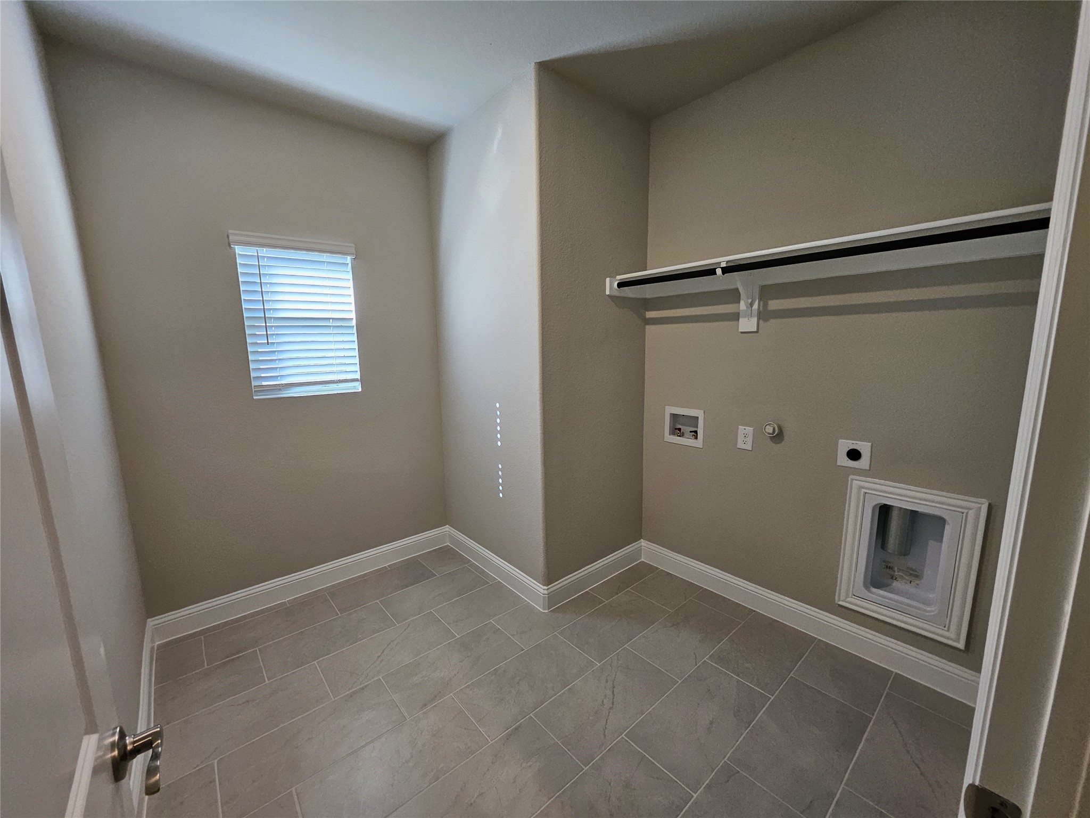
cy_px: 409
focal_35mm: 13
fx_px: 409
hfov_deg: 106.2
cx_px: 545
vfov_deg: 89.9
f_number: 2.2
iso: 160
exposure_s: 1/60
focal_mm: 1.7
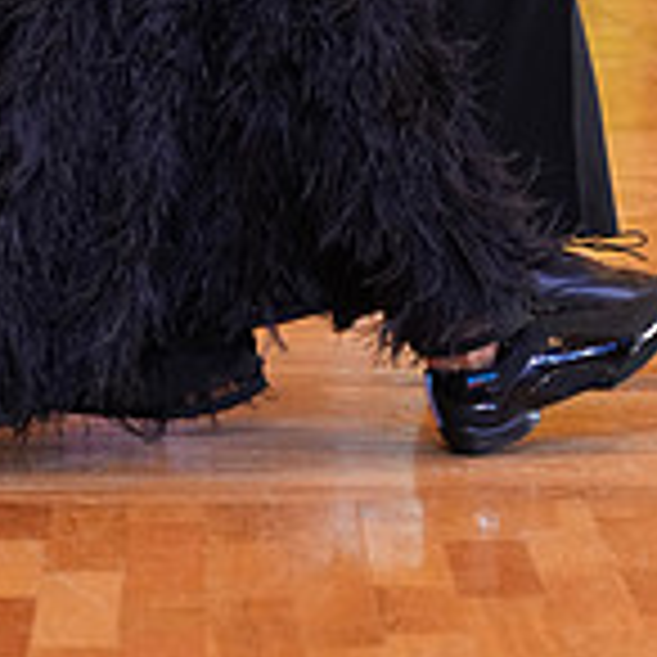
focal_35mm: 240
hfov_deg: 7.3
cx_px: 223
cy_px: -590
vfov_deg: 7.1
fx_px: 5154
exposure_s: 1/200
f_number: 4
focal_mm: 71
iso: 1600
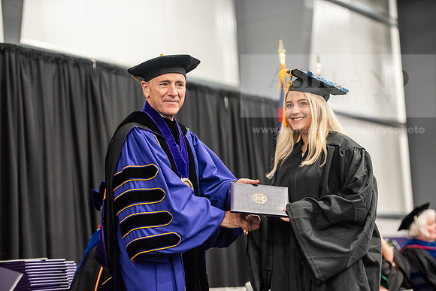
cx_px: 218
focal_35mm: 100
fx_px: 1211
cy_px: 146
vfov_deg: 13.7
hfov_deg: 20.4
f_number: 3.2
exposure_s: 1/200
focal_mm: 100
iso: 3200
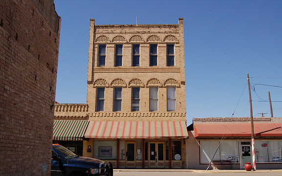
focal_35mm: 36
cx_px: 141
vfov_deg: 35.8
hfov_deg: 54.6
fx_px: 273
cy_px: 92
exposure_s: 1/160
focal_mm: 23
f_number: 14
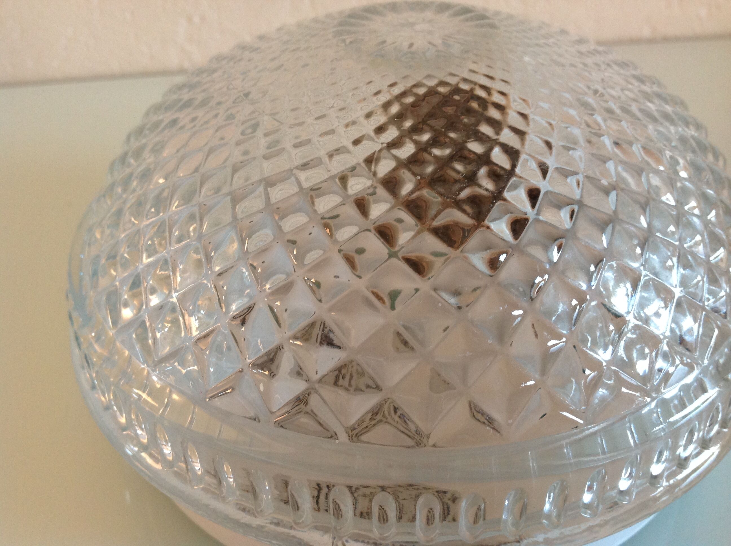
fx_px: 738
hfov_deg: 52.7
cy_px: 273
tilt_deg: -37.2
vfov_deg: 40.6
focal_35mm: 35
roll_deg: +1.5
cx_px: 366
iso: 160
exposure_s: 1/17
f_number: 2.4
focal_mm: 4.28
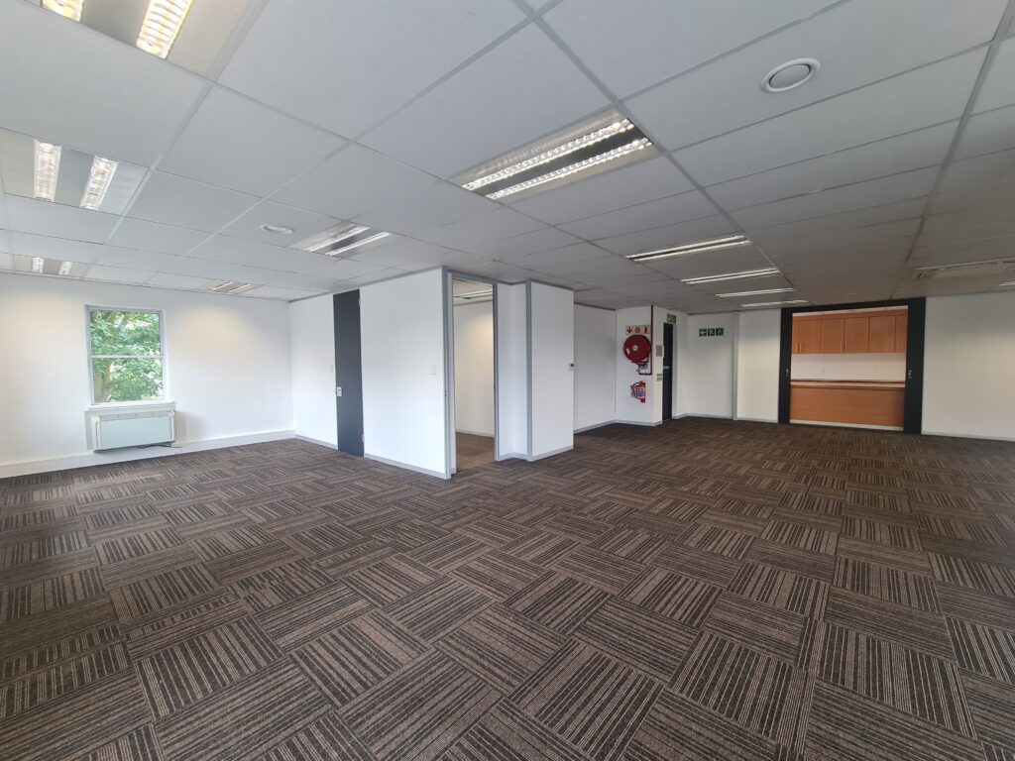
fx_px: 381
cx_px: 508
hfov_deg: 106.2
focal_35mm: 13
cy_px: 380
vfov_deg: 89.9
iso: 125
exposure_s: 1/50
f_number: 2.2
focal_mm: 2.2
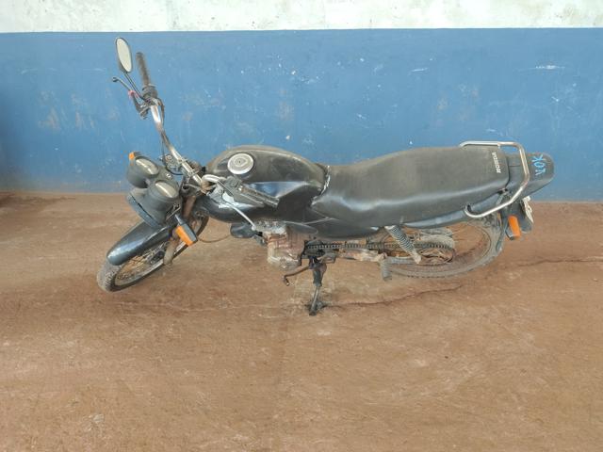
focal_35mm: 25
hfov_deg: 69.4
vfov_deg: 54.9
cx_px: 302
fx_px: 435
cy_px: 226
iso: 167
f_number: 1.7
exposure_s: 1/120
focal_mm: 4.71
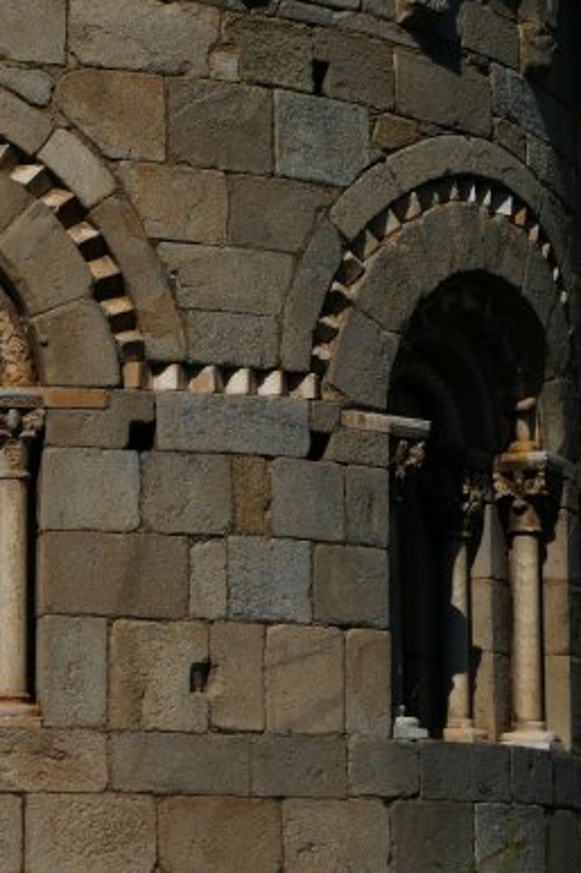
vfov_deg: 17.2
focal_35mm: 119
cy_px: 448
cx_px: -75
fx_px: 2883
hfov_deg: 11.3
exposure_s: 1/2000
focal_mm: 27.23
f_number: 7.1
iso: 125
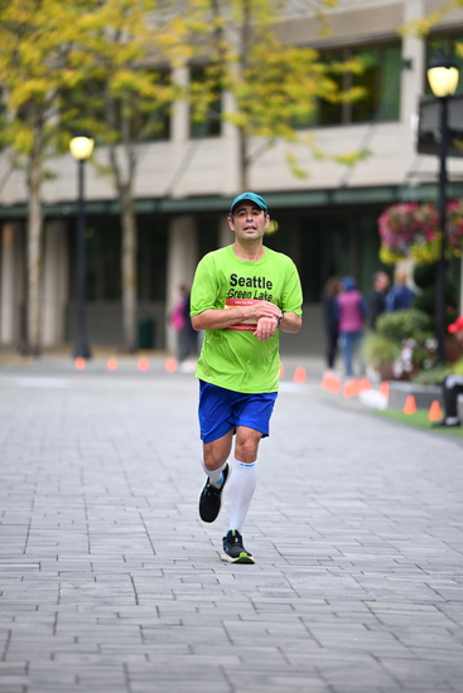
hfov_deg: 6.9
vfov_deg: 10.3
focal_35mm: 200
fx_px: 3856
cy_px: 346
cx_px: 232
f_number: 2.8
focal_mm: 200
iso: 1000
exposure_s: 1/1600
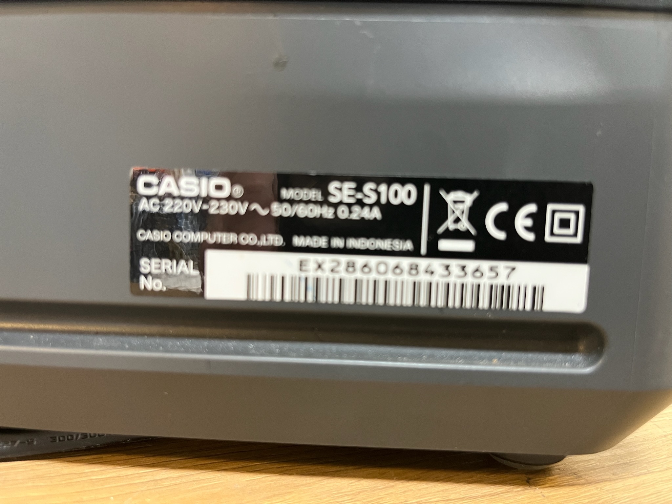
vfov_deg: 53.1
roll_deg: -1.9
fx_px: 505
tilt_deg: -8.0
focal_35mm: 26
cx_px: 336
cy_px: 252
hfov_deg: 67.3
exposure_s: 1/50
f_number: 1.6
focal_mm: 5.1
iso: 400
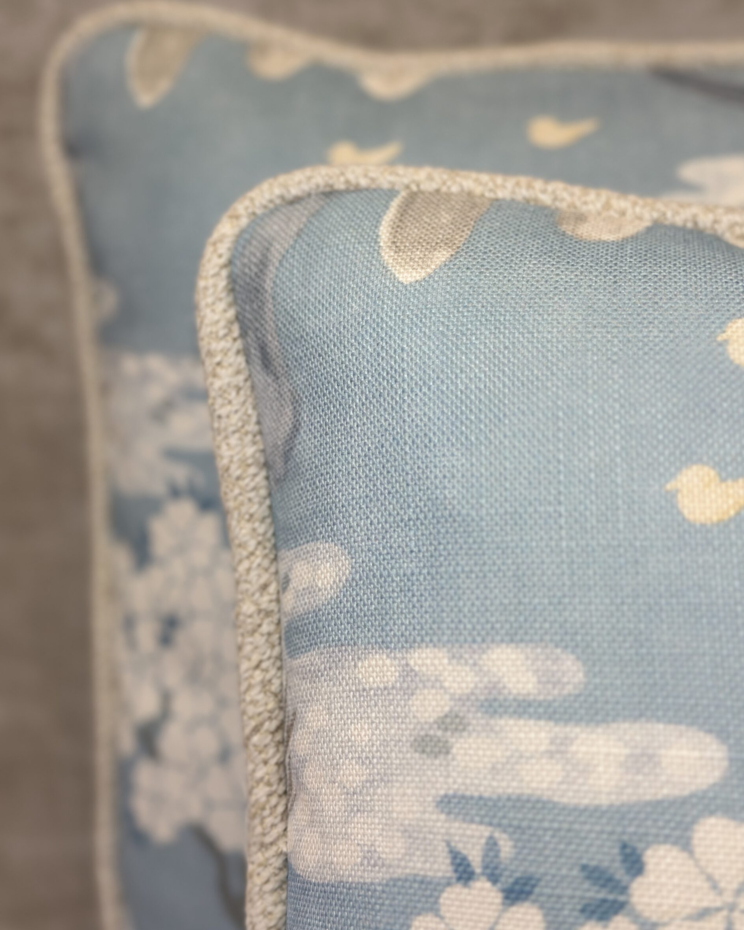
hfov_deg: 29.7
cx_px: 379
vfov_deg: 36.6
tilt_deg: -18.6
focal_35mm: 51
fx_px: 1404
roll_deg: +1.7
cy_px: 430
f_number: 1.78
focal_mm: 6.86
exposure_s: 1/444
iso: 80
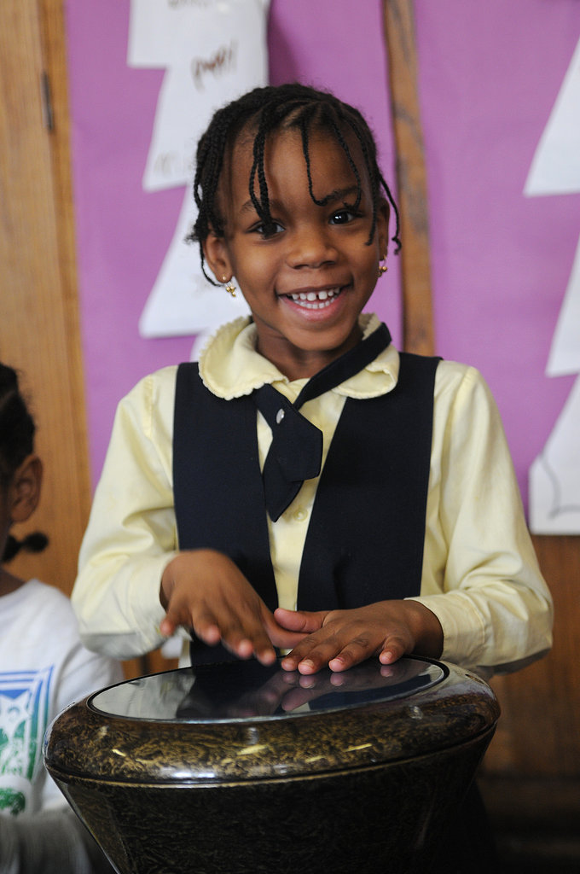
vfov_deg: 28.1
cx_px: 290
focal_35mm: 72
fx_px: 1745
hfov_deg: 18.9
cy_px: 437
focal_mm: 48
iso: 500
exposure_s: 1/125
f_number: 3.2
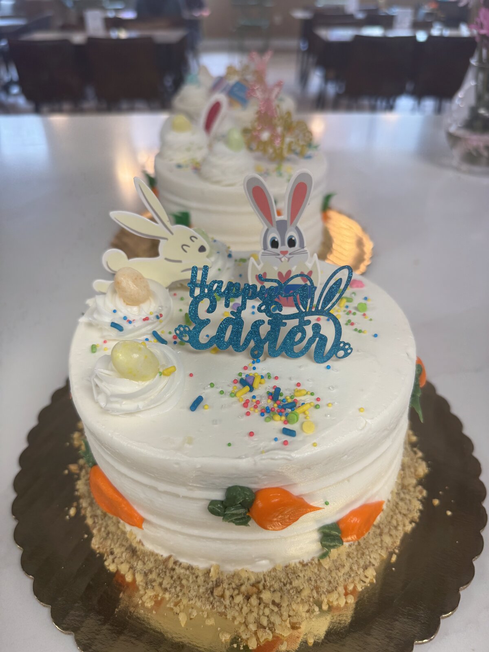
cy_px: 326
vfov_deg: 71.6
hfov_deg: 56.8
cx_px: 244
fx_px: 452
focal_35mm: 24
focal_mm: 6.76
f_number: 1.78
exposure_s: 1/120
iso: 100
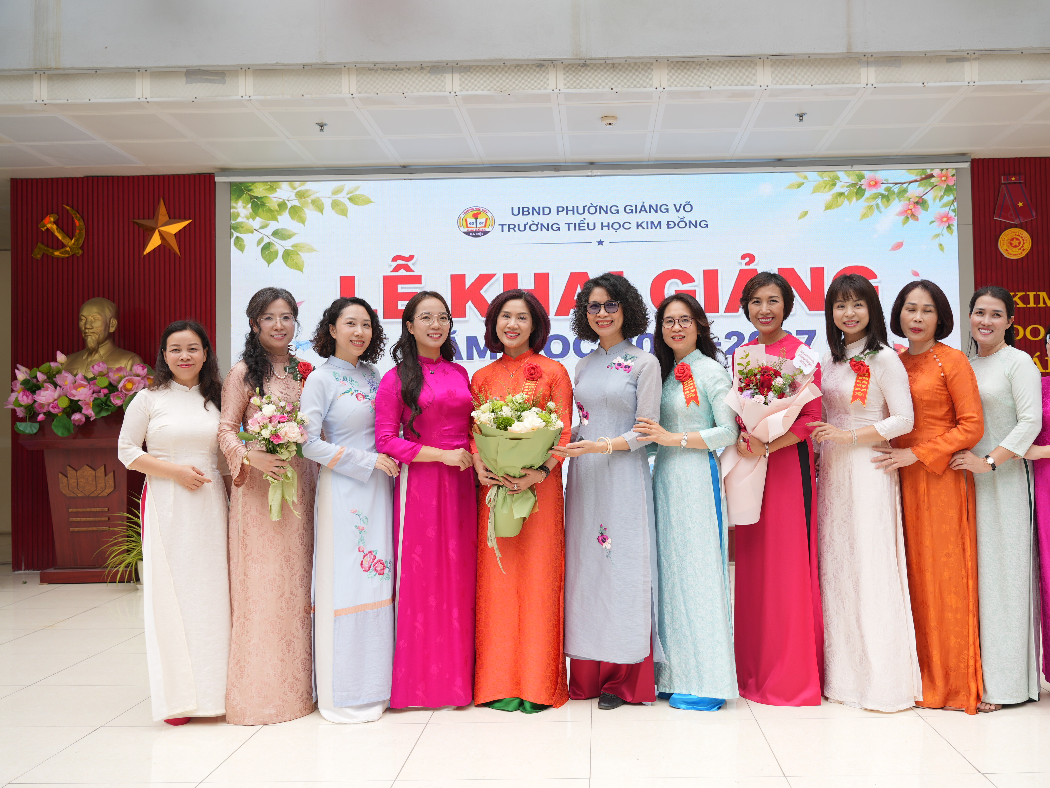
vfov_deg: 41.1
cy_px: 394
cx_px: 589
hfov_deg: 52.9
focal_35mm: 35
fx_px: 1051
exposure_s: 1/200
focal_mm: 31.6
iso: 125
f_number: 4
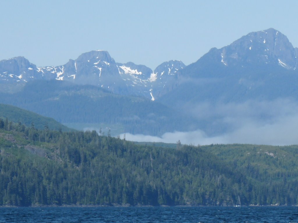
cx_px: 149
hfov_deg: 7.4
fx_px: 2290
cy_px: 112
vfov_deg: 5.6
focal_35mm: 266
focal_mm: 26.7
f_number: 6.3
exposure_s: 1/400
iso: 100
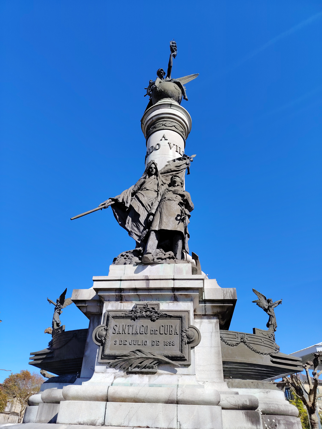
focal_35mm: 24
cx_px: 161
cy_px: 214
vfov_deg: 71.6
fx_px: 298
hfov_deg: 56.8
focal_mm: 5.25
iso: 100
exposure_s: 1/933
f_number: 1.75
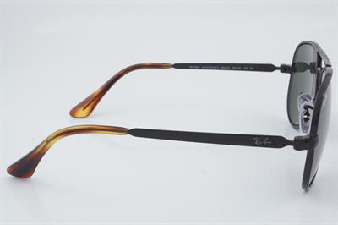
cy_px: 112
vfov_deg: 20.1
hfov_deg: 29.9
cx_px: 169
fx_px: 633
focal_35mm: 68
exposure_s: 1/3
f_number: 32
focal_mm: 45
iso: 100
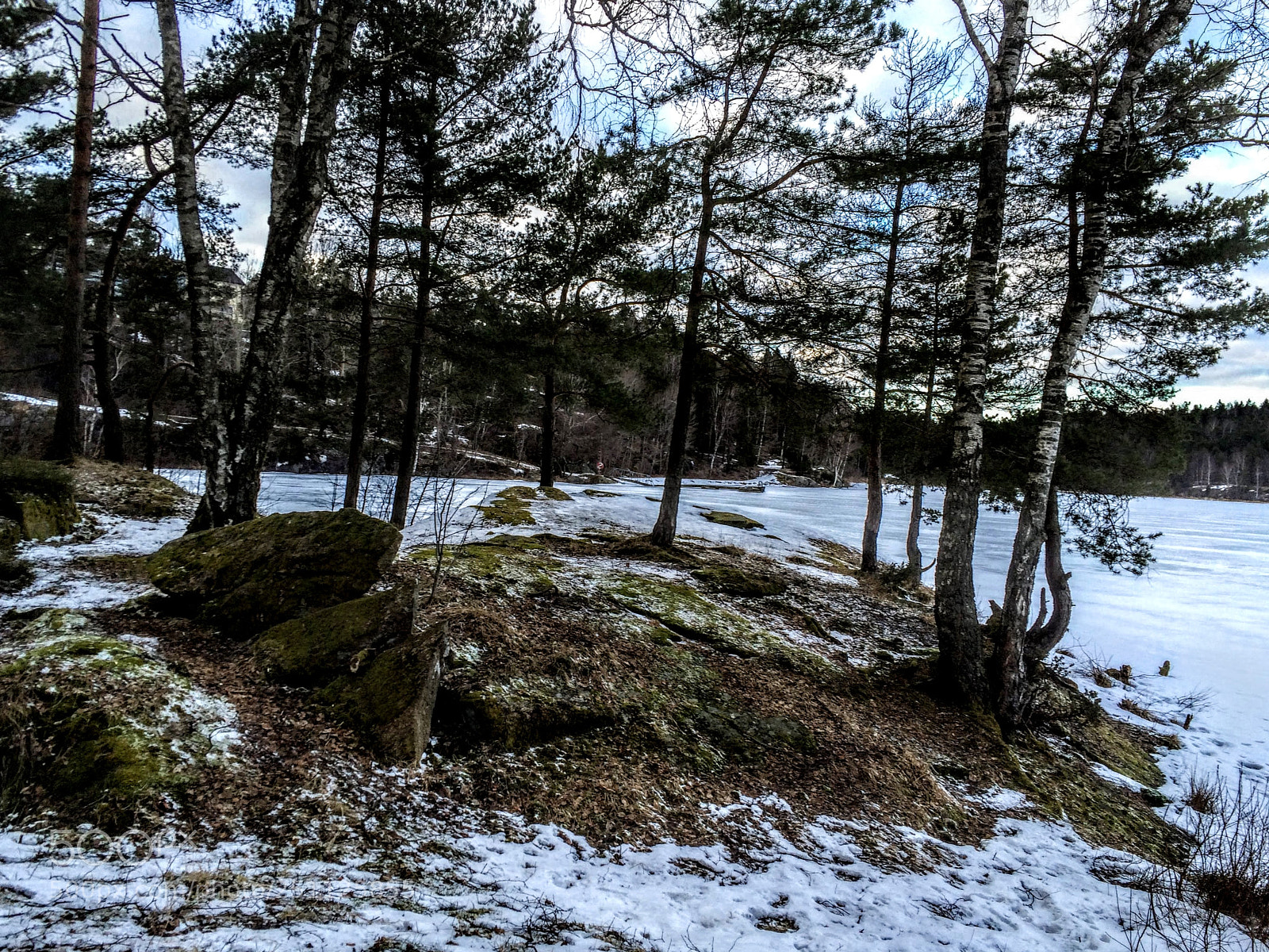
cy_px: 476
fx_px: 1063
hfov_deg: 61.7
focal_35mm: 29
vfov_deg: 48.2
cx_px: 634
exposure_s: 1/143
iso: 32
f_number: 2.2
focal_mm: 4.15
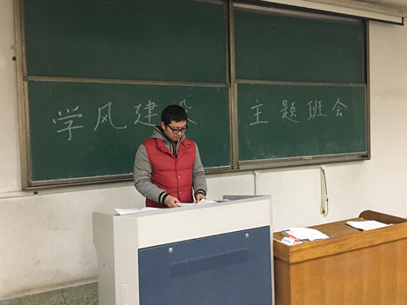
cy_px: 143
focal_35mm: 31
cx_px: 196
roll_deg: +0.8
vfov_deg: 45.4
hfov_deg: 58.3
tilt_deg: -1.7
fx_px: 364
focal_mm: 4.15
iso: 100
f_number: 2.2
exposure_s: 1/8
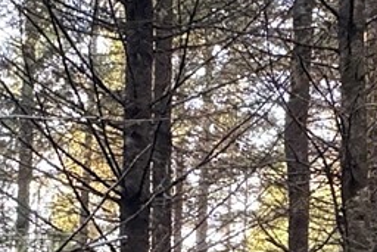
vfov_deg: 14.3
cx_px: 250
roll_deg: -1.4
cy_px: 351
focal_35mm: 91
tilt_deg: +13.2
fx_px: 953
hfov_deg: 22.3
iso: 1000
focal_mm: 2.22
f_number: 2.2
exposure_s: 1/40
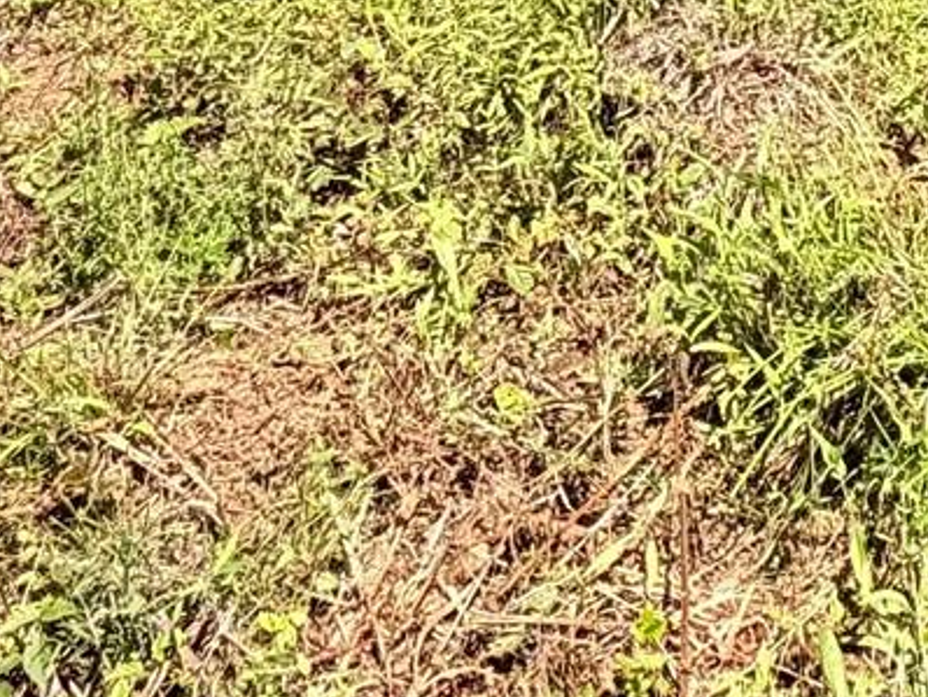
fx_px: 1931
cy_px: -657
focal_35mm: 72
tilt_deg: -5.8
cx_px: 1166
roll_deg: +4.4
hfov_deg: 24.1
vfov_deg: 16.2
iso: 40
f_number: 2.2
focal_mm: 2.22
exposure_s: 1/619
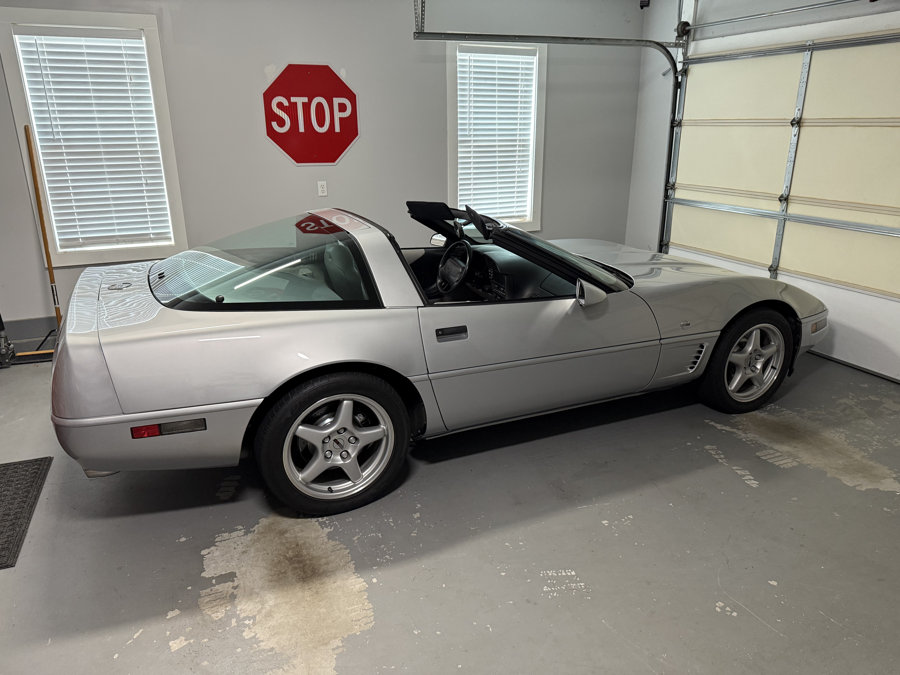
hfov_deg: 71.6
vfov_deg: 56.8
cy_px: 338
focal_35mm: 24
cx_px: 450
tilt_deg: -18.2
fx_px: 624
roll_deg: +1.3
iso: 320
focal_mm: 6.76
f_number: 1.78
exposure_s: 1/60
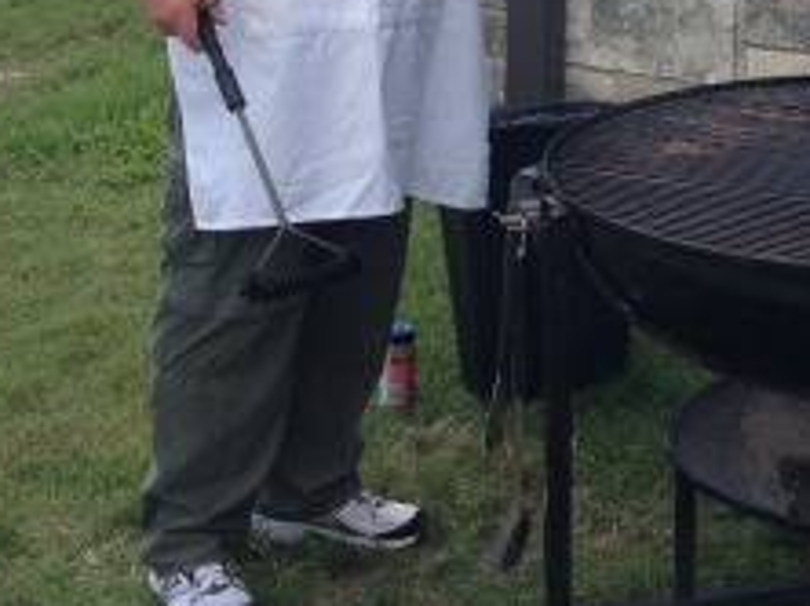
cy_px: -113
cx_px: 711
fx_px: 2361
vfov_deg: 14.2
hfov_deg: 19.2
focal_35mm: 101
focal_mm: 4.28
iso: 50
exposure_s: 1/649
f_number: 2.4
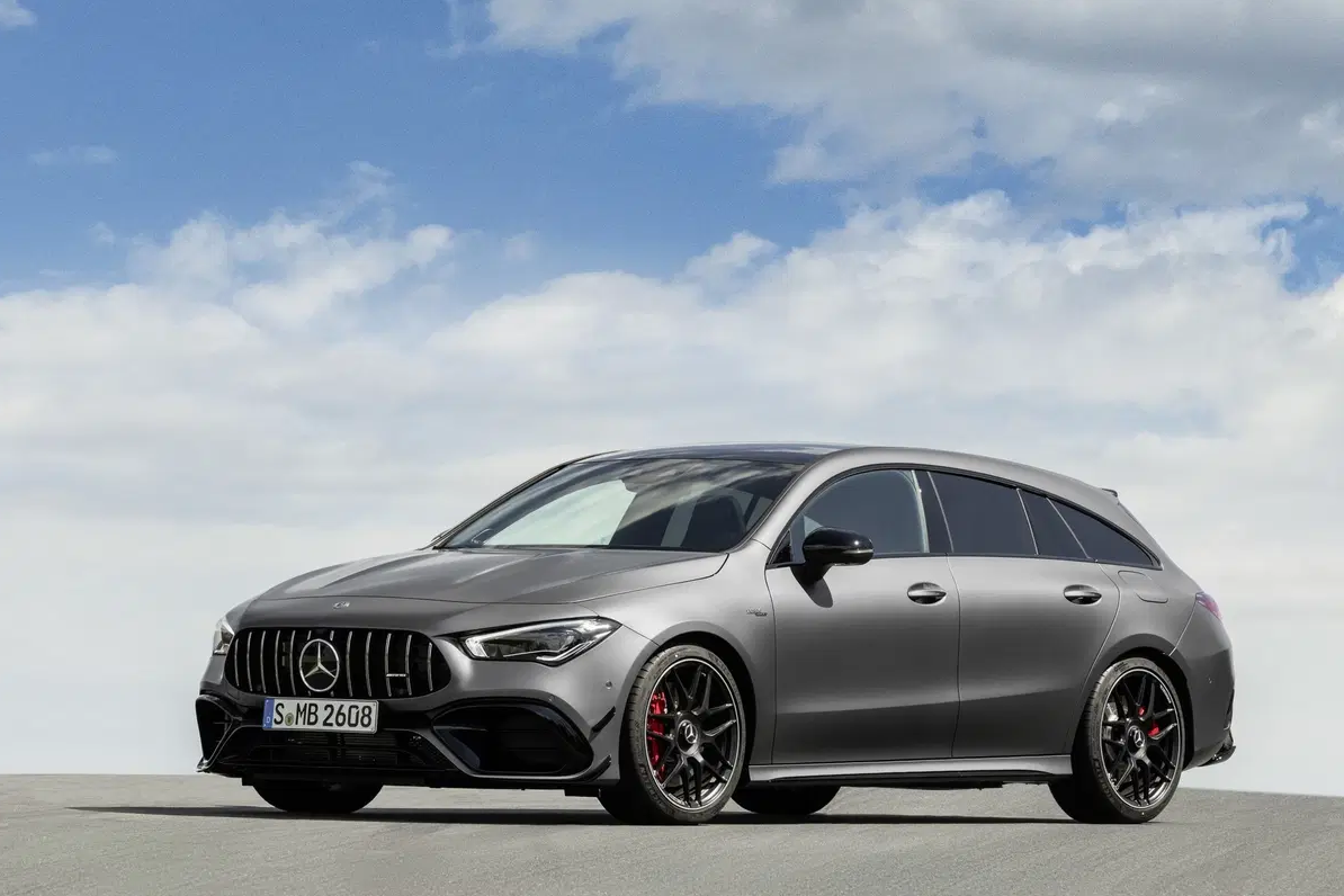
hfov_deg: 10.7
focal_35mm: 193
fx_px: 7205
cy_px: 449
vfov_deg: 7.1
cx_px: 670
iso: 100
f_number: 11
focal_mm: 160
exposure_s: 1/125
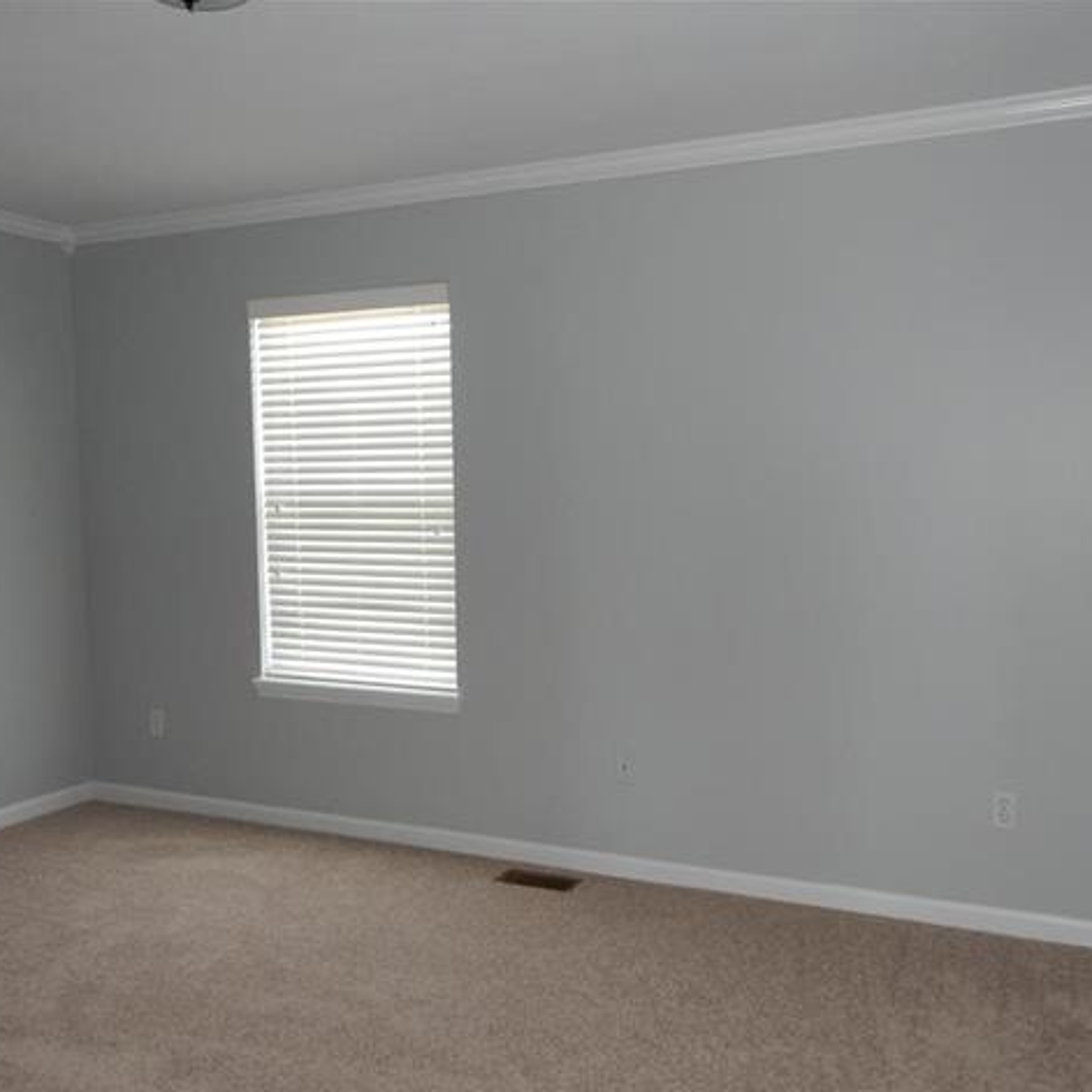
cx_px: 598
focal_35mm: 30
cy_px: 554
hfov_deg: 54.0
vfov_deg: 54.0
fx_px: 1071
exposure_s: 1/30
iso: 200
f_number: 3.7
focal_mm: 4.5
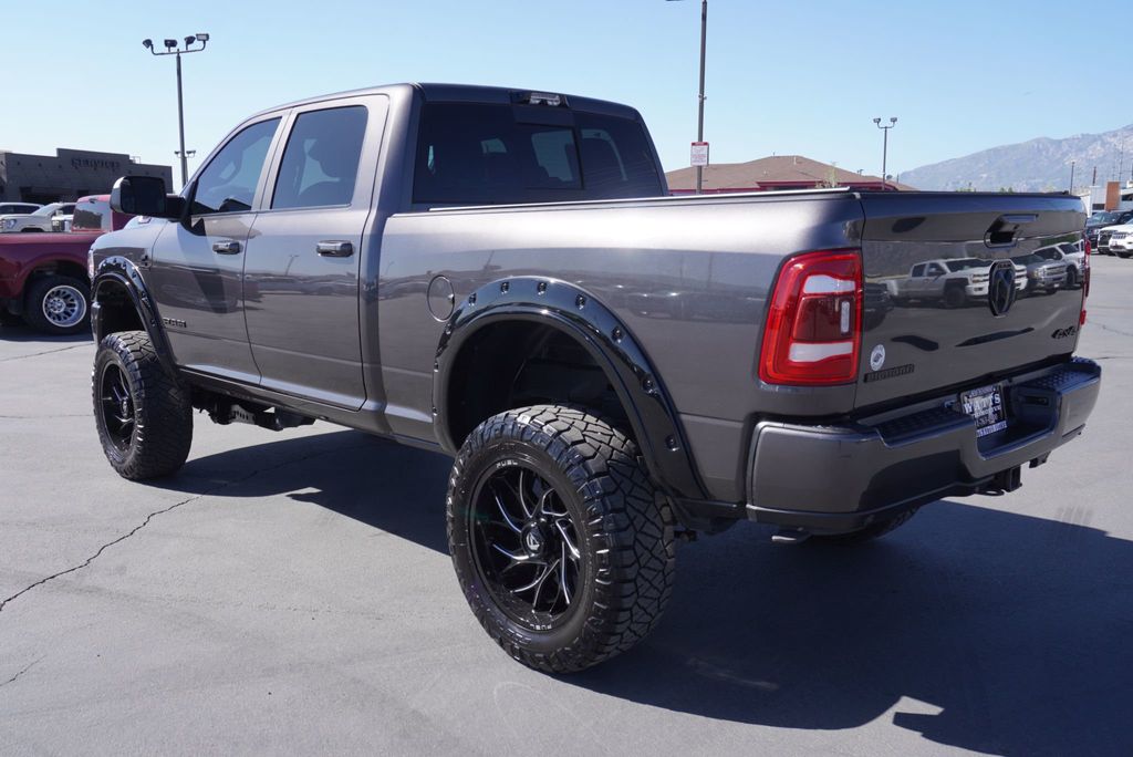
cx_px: 566
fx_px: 992
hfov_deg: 59.5
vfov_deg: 41.8
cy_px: 378
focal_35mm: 32
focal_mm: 21
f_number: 6.3
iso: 100
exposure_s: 1/200
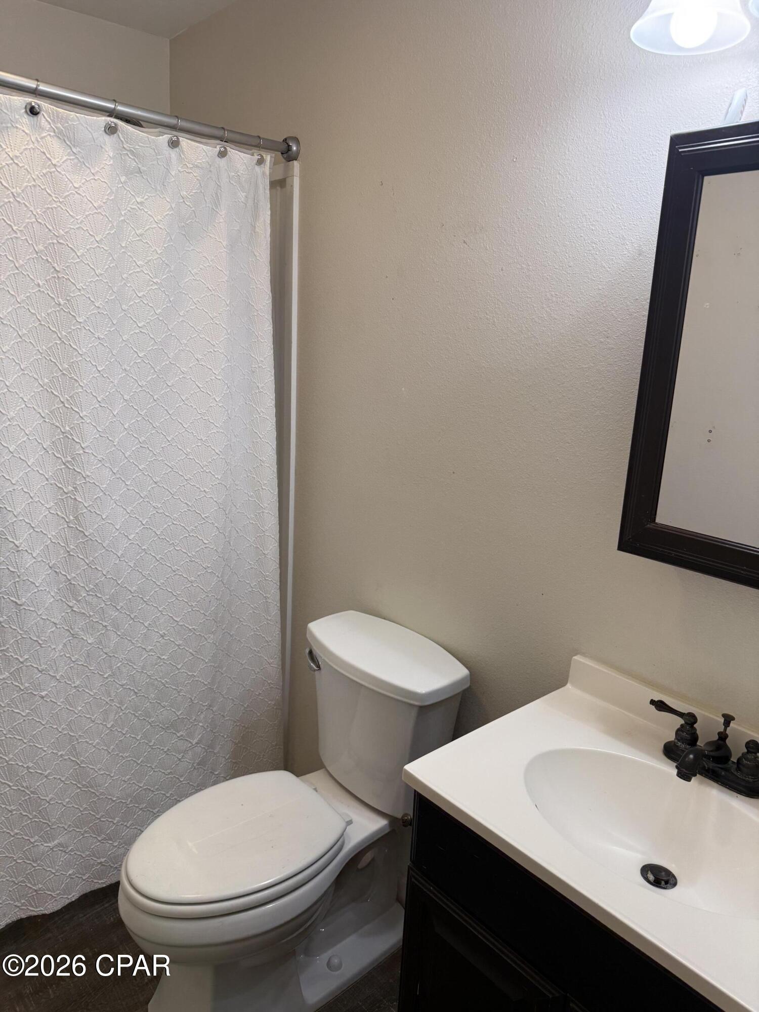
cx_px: 380
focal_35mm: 24
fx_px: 702
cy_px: 506
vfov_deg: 71.6
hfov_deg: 56.8
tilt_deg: -12.2
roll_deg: -2.6
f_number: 1.78
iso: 125
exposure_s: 1/120
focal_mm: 6.76
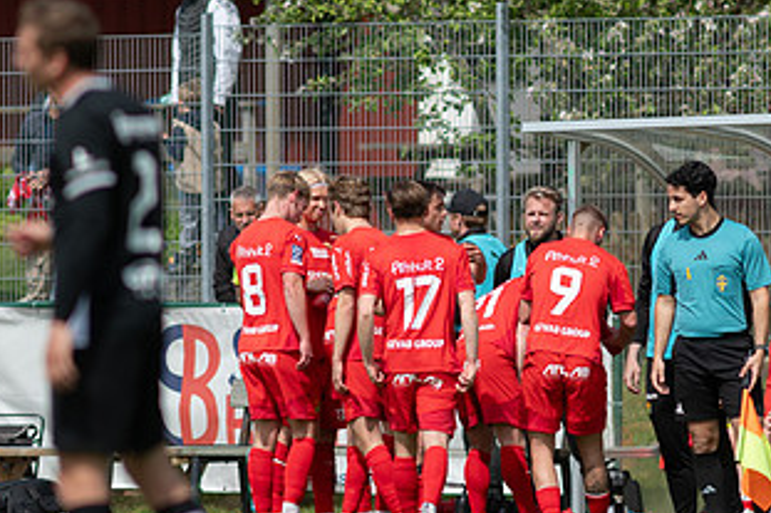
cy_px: 353
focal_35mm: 878
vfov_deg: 1.6
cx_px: 446
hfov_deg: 2.4
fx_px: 18793
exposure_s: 1/2000
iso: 100
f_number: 3.2
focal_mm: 300
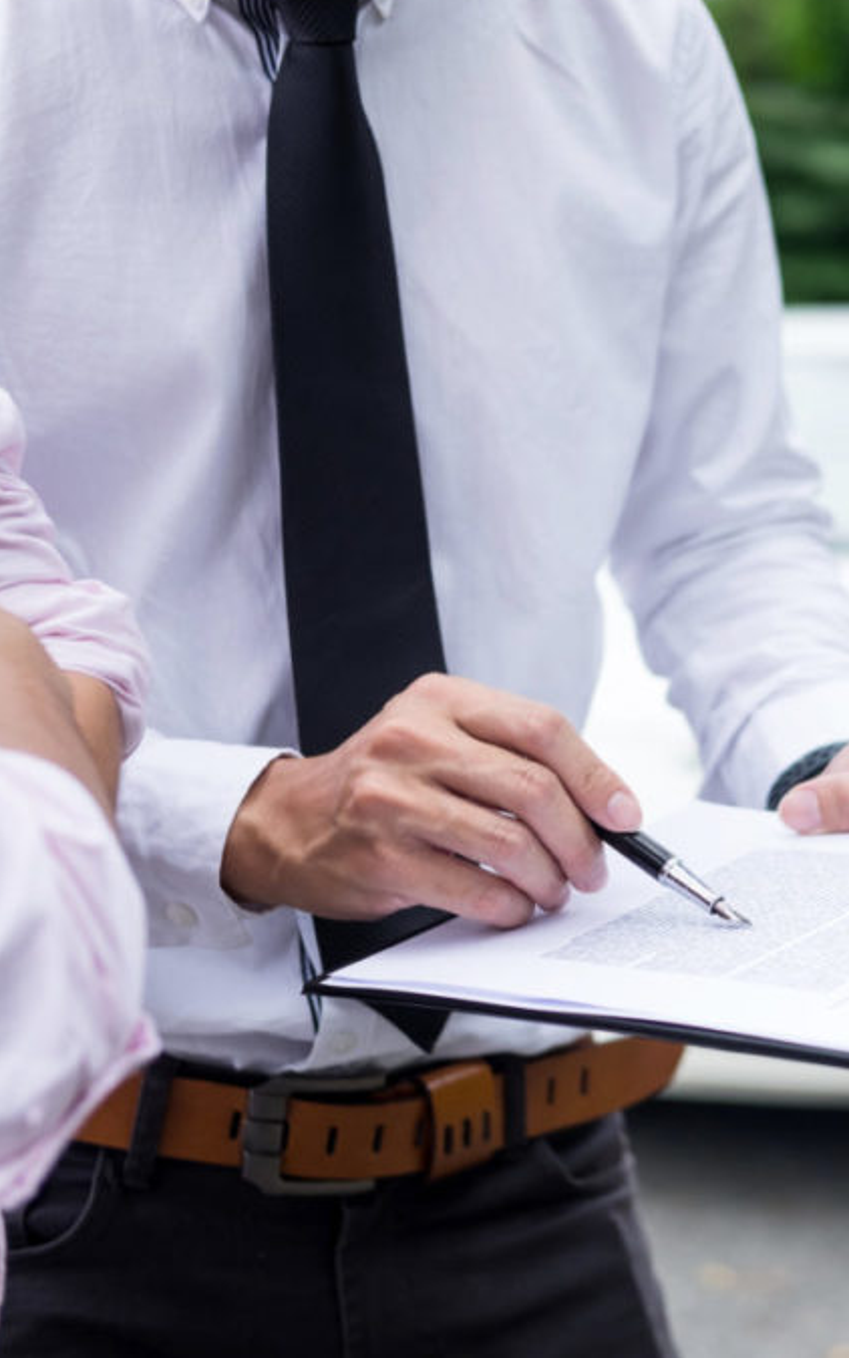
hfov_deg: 15.8
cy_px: 673
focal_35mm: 82
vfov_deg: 25.2
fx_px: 3035
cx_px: 736
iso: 250
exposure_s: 1/2000
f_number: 2
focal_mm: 35
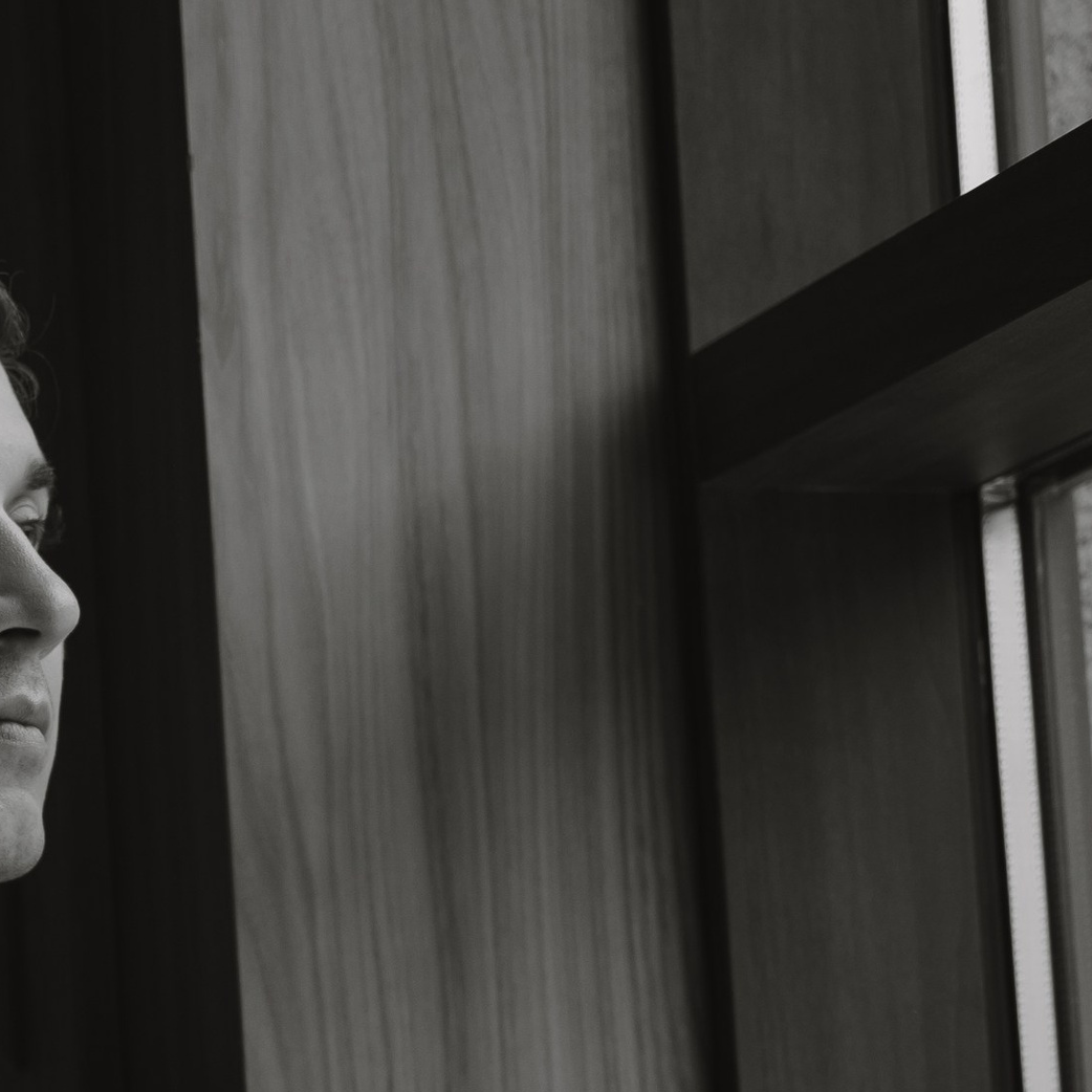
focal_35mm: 144
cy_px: 1257
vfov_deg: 11.9
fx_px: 5139
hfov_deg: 12.0
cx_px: -6
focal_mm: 46
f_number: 2.8
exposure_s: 1/250
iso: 80
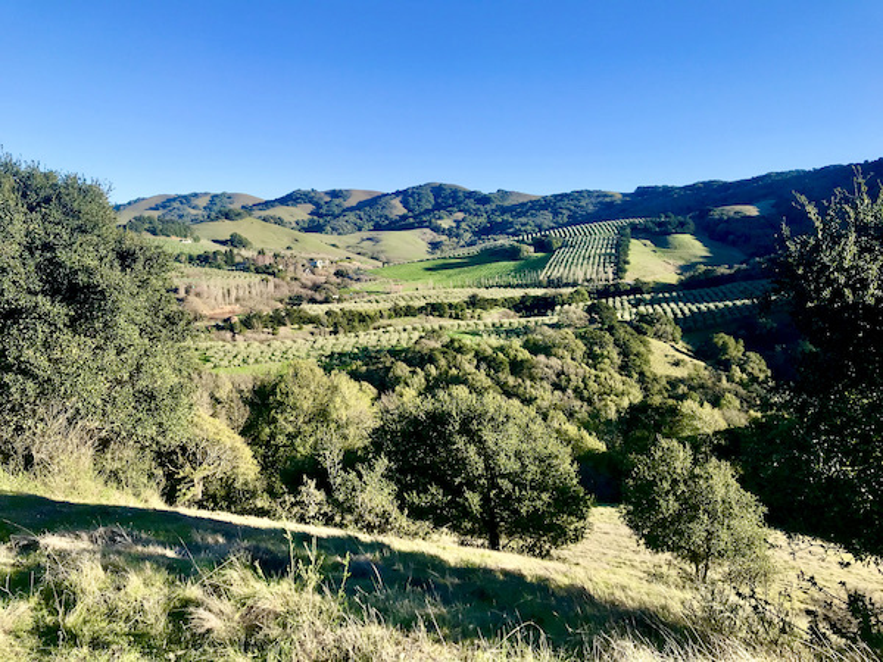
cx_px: 442
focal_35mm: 28
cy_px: 331
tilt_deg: -5.6
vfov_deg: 49.7
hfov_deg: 63.4
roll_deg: -2.1
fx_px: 714
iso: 20
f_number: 1.8
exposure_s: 1/1212
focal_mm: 3.99
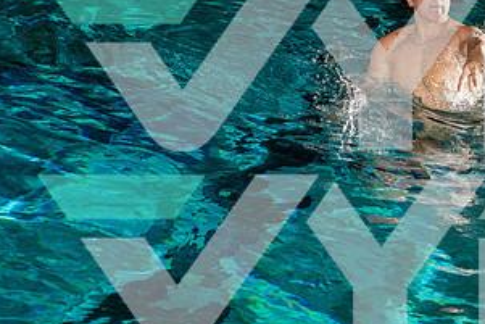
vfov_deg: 10.1
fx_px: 1820
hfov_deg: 15.0
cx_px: 453
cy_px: 65
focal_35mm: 135
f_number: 4
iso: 100
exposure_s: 1/250
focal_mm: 70
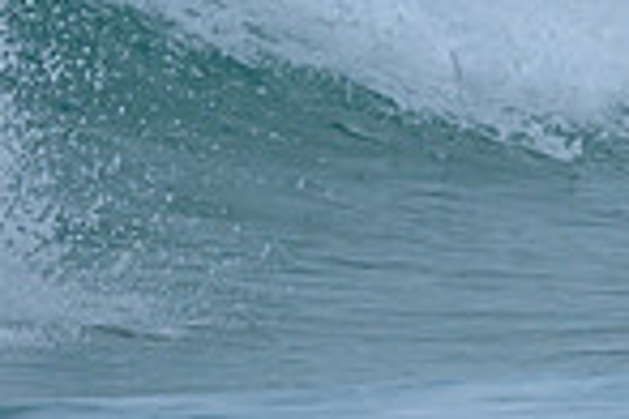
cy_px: -457
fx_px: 75579
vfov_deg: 0.3
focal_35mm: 4326
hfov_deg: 0.5
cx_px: 630
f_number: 6.3
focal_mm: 800
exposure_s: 1/2000
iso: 400
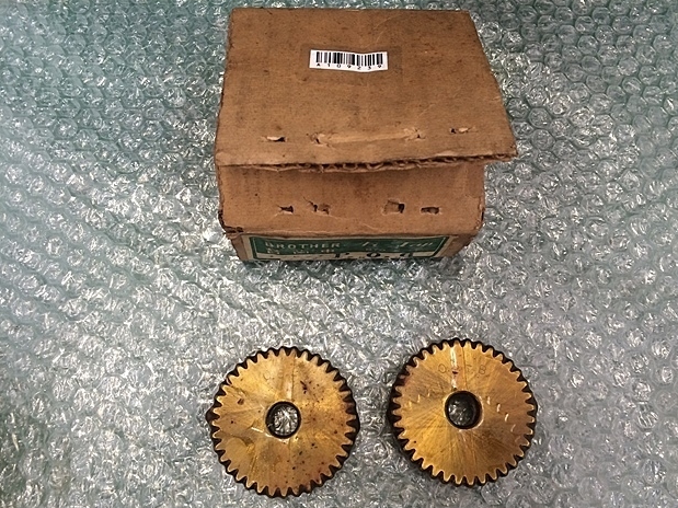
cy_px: 262
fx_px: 587
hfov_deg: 60.0
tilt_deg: -75.5
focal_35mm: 30
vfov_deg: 46.8
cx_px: 344
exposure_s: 1/30
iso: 80
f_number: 2.2
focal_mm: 4.15
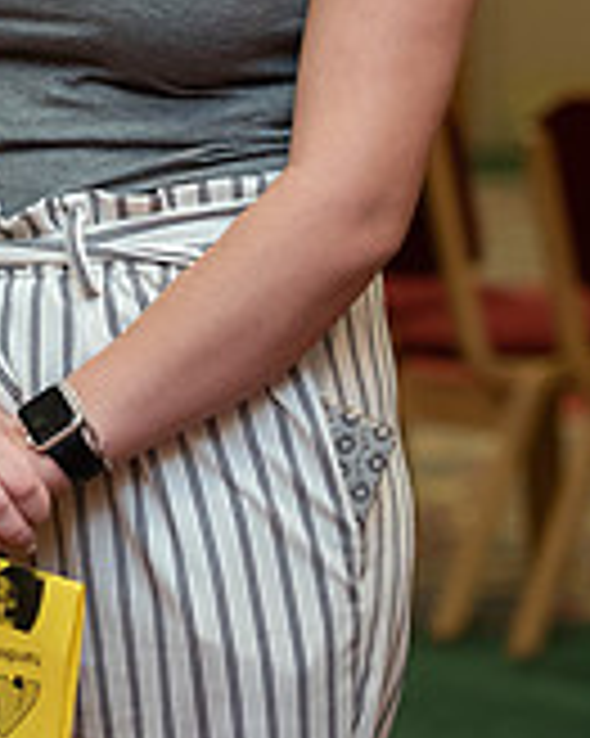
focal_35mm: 285
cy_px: -119
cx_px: -95
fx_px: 6227
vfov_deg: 6.7
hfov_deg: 5.4
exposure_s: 1/200
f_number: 3.5
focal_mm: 86
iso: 1600
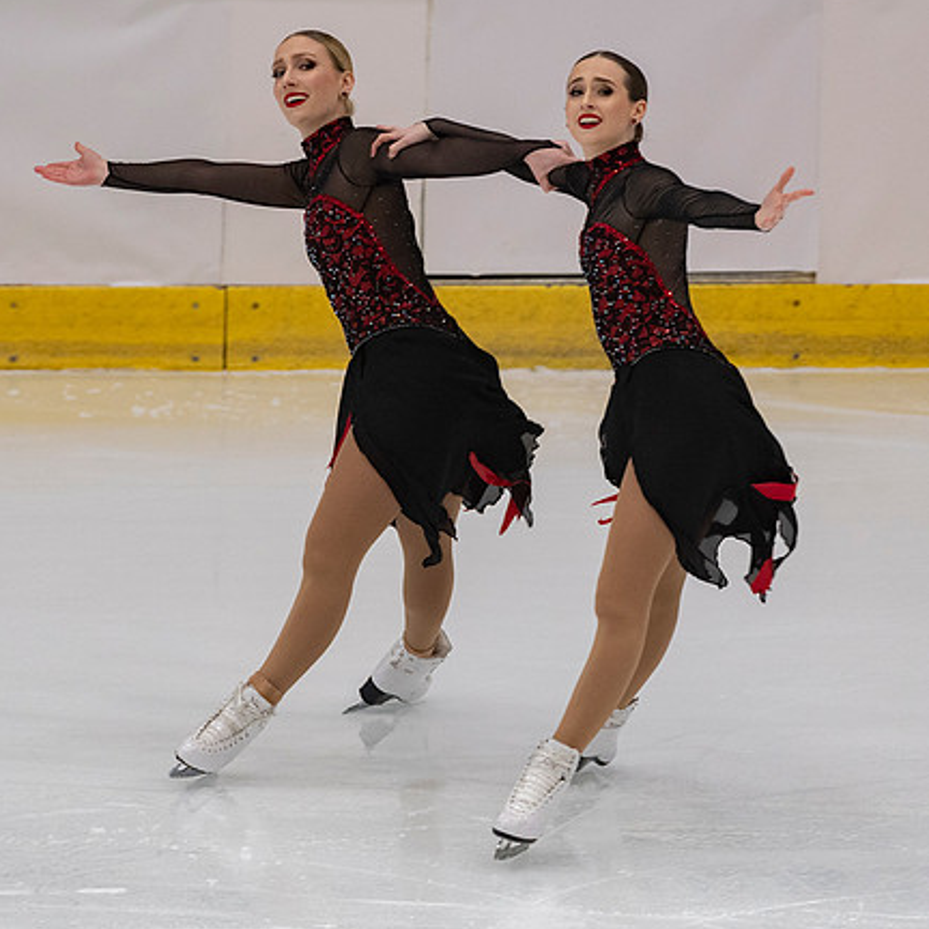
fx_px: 14969
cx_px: 681
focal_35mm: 493
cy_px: 395
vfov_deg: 3.6
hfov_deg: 3.6
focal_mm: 200
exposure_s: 1/320
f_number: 4.5
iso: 800
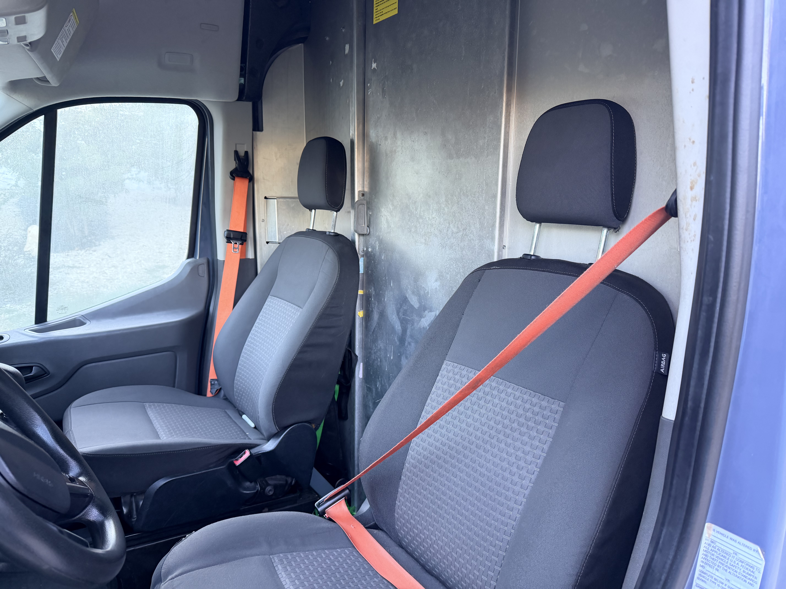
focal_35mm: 24
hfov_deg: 71.6
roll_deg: +0.5
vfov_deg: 56.8
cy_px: 294
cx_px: 393
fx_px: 545
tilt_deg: -7.1
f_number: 1.78
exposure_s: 1/99
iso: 200
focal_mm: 6.76
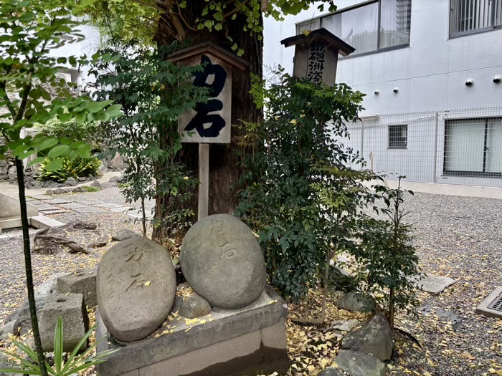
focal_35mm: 26
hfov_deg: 67.3
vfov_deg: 53.1
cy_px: 188
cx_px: 251
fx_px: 377
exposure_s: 1/121
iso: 40
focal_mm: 5.96
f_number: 1.6
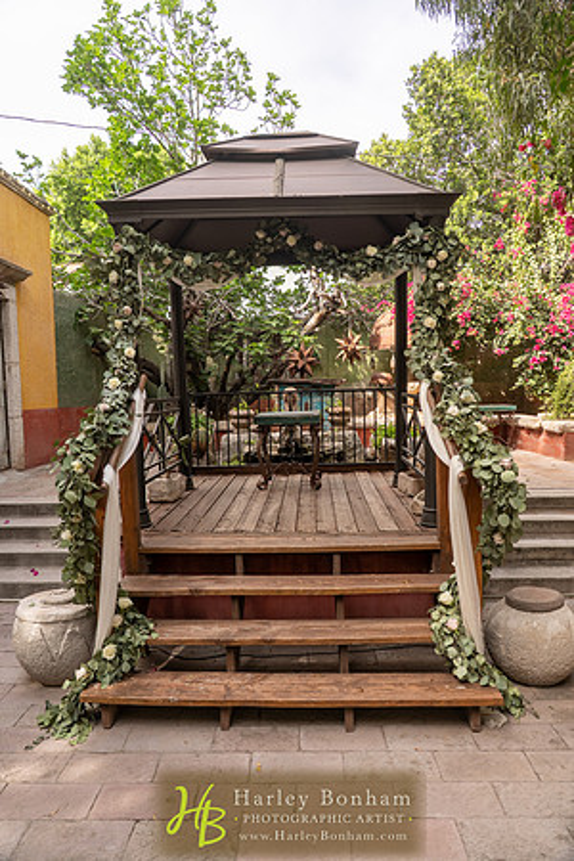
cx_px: 287
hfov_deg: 53.1
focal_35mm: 24
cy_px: 430
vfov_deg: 73.7
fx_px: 574
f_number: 5.6
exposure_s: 1/200
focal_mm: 24
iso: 100
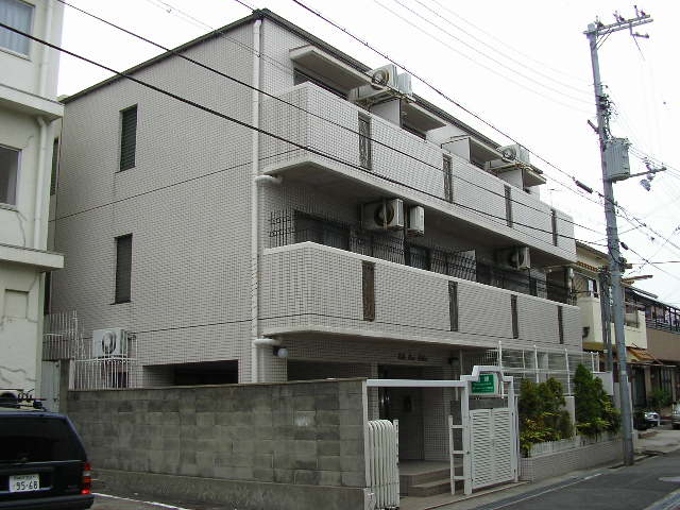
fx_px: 746
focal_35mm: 38
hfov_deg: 49.0
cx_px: 340
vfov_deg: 37.7
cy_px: 255
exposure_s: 1/299
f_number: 4.1
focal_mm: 5.8
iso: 71
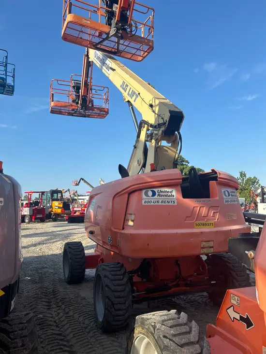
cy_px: 177
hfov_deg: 53.1
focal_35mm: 26
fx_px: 266
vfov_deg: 67.3
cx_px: 133
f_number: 1.5
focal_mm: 5.7
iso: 50
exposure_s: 1/2008
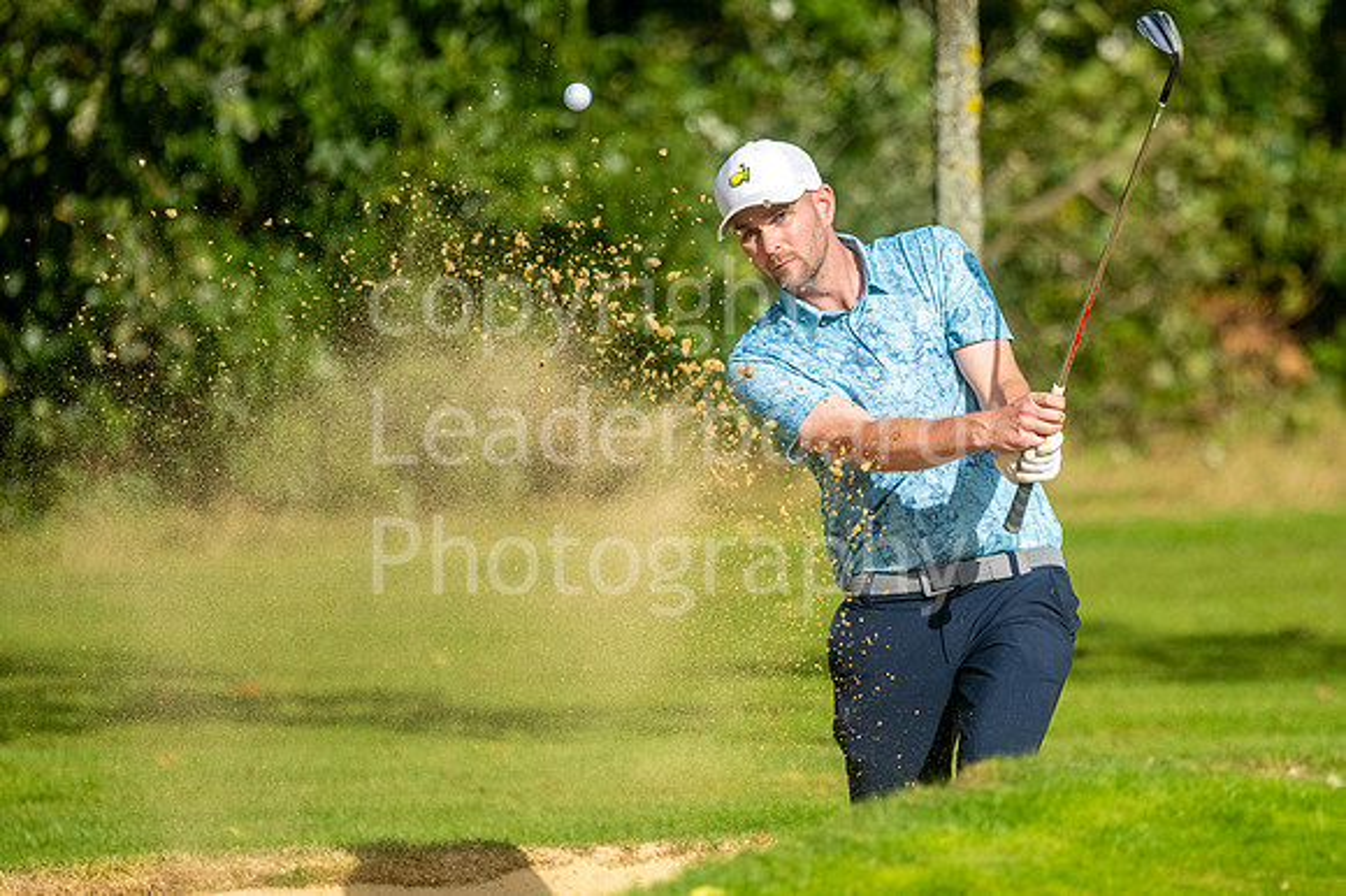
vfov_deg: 2.4
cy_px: 511
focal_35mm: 570
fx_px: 21297
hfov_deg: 3.6
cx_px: 818
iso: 400
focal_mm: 300
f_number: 4
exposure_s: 1/5000
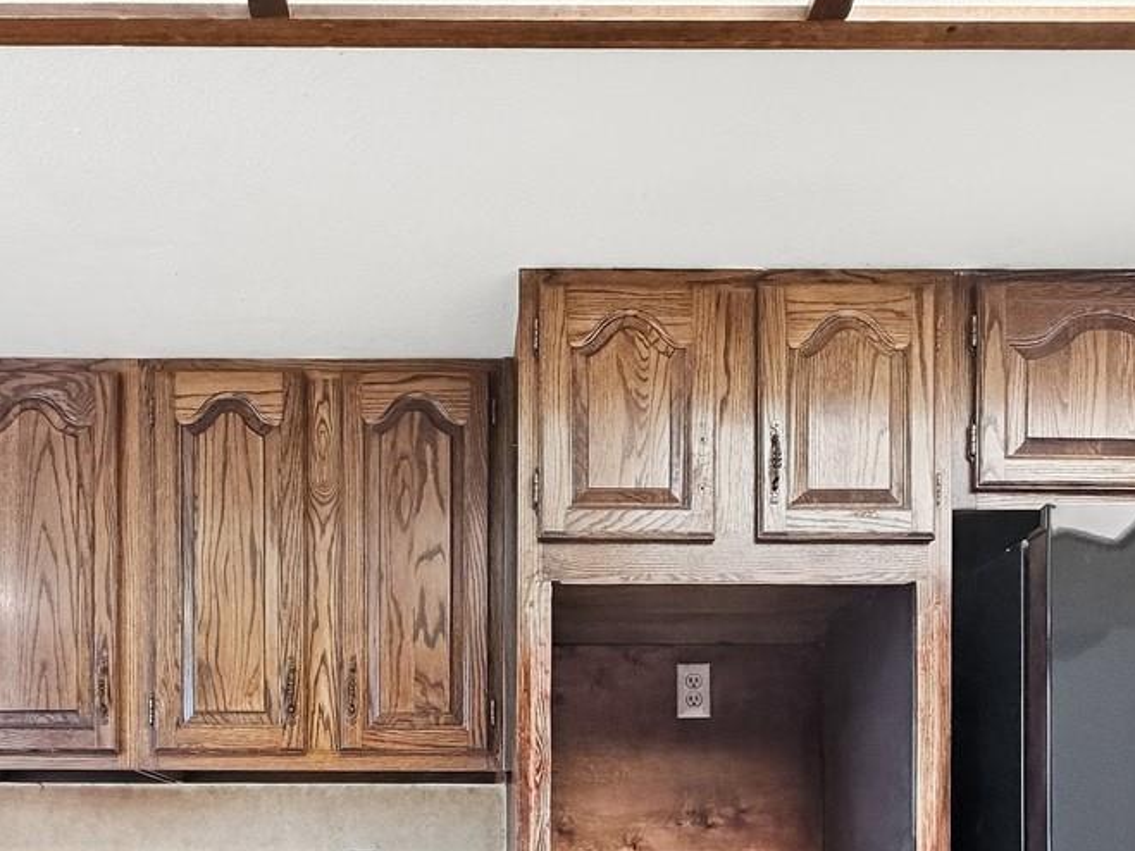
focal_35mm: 34
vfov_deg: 37.0
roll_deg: -0.3
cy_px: 868
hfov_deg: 53.7
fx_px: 1115
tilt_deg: +0.6
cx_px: 467
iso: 400
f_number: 2.2
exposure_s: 1/60
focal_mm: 2.2
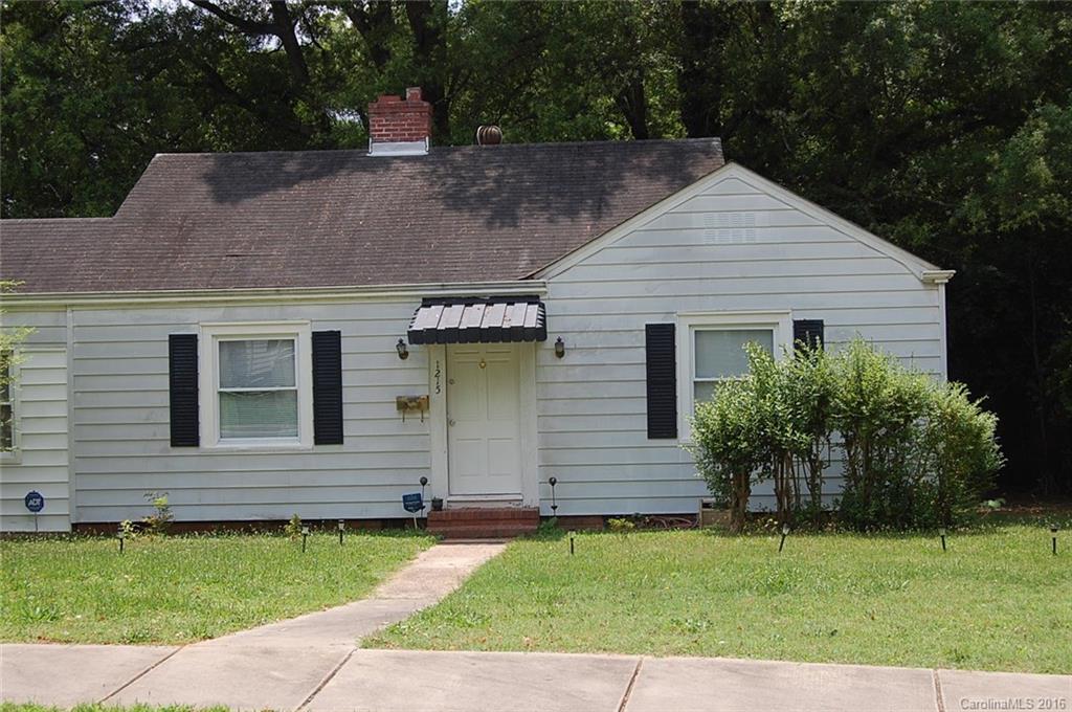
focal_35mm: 52
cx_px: 536
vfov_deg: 25.7
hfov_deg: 37.9
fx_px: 1561
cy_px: 356
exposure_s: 1/320
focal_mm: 35
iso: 200
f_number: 9
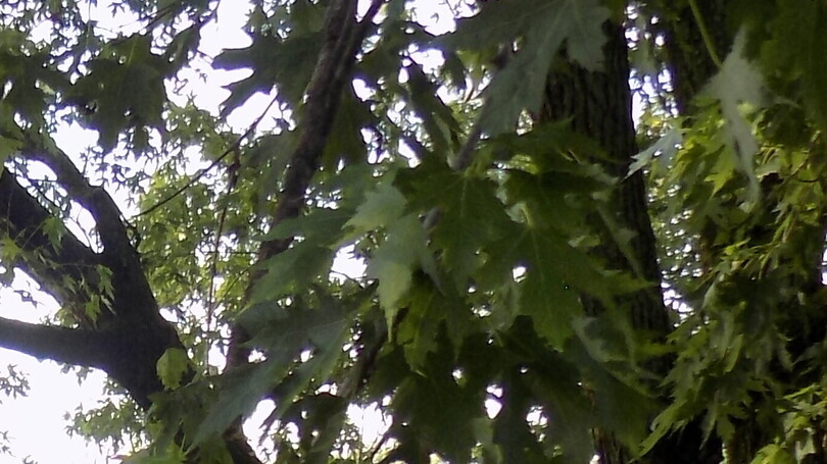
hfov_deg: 16.3
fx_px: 2718
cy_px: 1145
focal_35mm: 124
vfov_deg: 8.8
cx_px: -275
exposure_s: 1/125
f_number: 3.3
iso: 80
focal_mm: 5.3
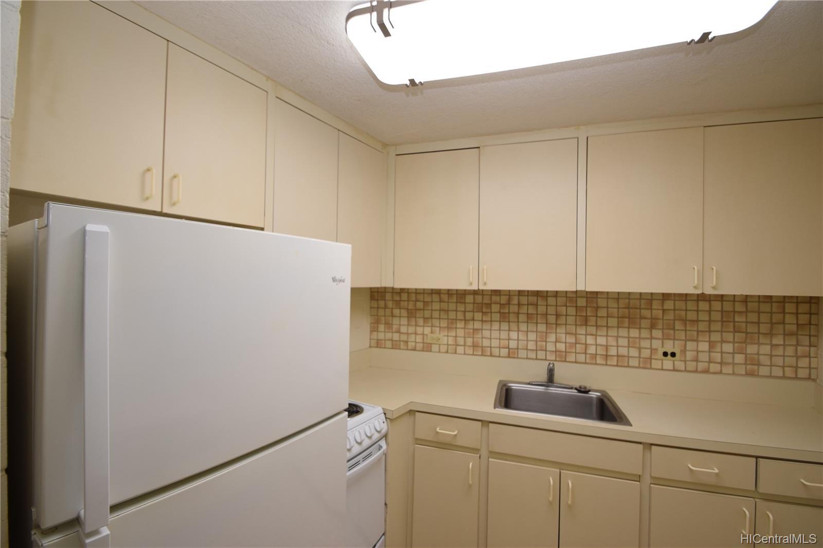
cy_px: 274
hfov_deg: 100.4
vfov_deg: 77.3
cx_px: 412
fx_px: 343
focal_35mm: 15
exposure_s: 1/125
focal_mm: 10
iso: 450
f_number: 5.6
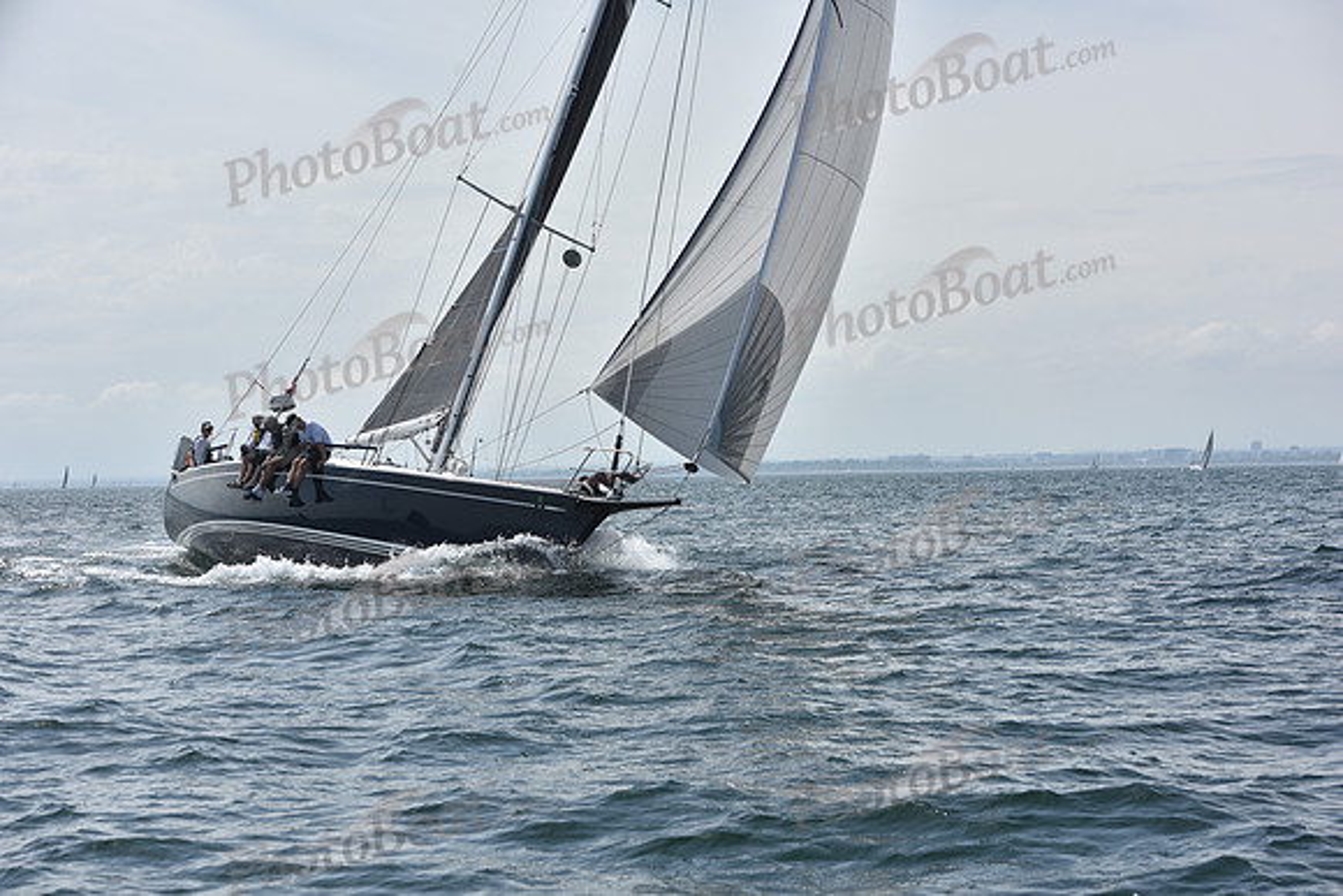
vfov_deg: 19.5
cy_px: 448
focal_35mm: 70
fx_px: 2612
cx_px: 672
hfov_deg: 28.8
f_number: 7.1
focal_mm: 70
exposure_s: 1/1250
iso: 200
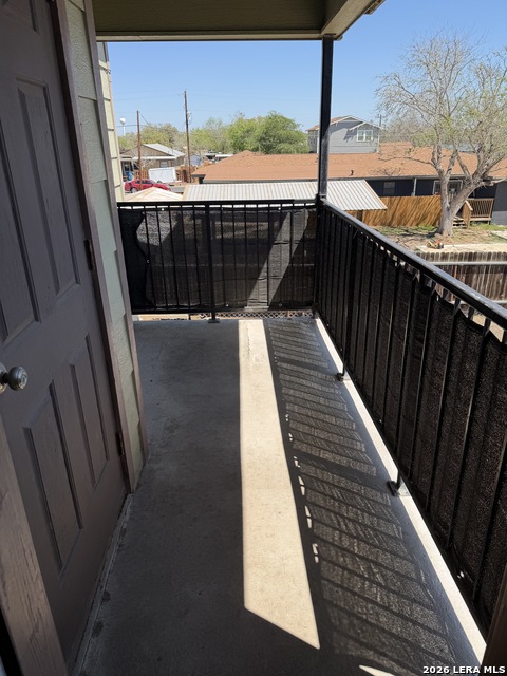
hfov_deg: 56.8
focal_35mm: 24
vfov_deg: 71.6
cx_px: 254
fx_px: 469
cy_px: 338
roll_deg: +1.5
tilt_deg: -22.9
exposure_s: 1/3021
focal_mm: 6.76
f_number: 1.78
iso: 80
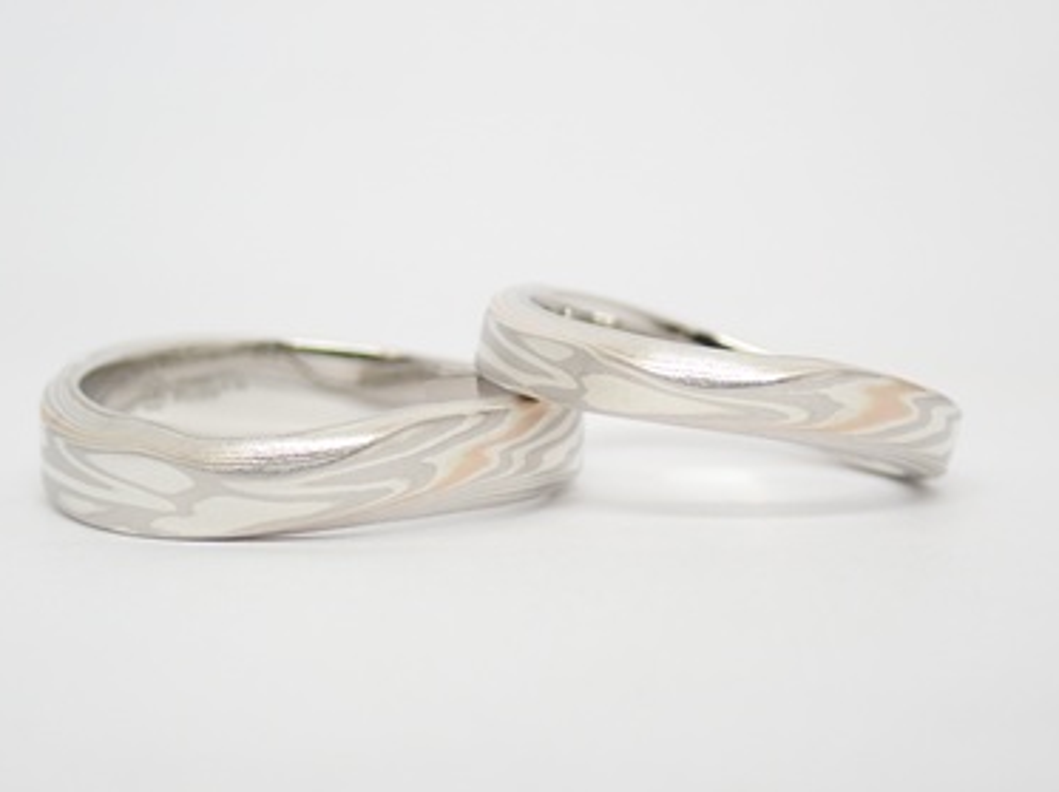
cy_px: 410
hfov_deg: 21.1
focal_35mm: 93
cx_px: 497
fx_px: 2842
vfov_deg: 15.9
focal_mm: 13.65
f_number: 4.1
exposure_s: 1/100
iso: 200
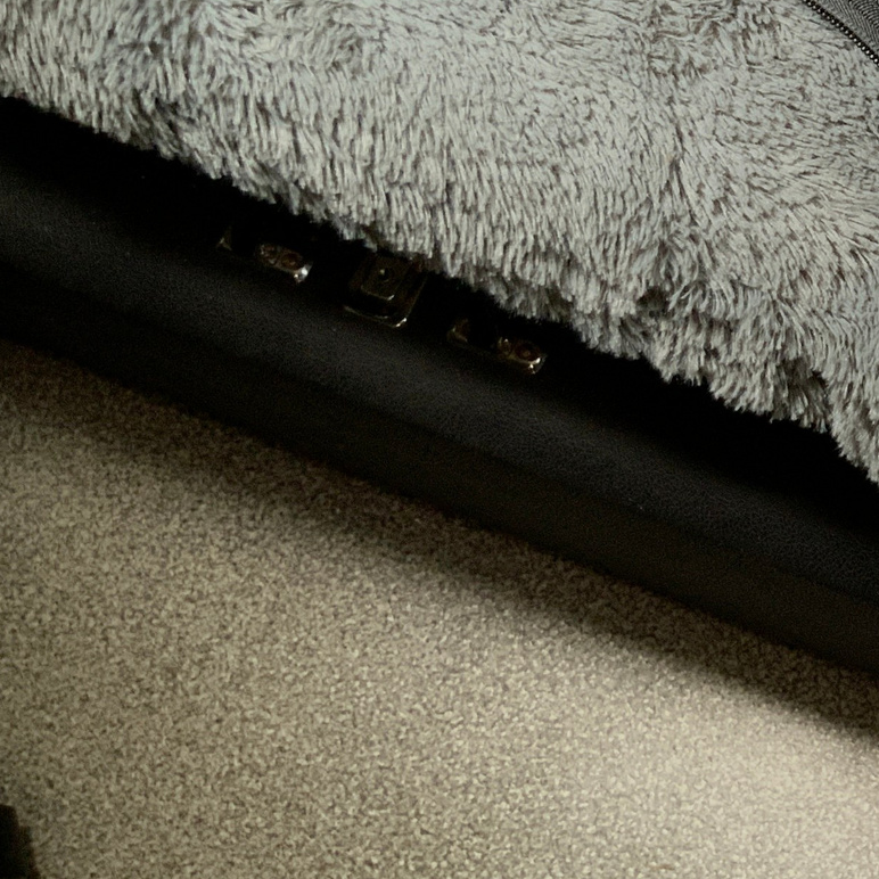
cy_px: -40
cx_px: 1430
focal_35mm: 85
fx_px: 2442
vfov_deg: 19.7
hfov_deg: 17.6
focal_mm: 3
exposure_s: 1/104
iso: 64
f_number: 1.8
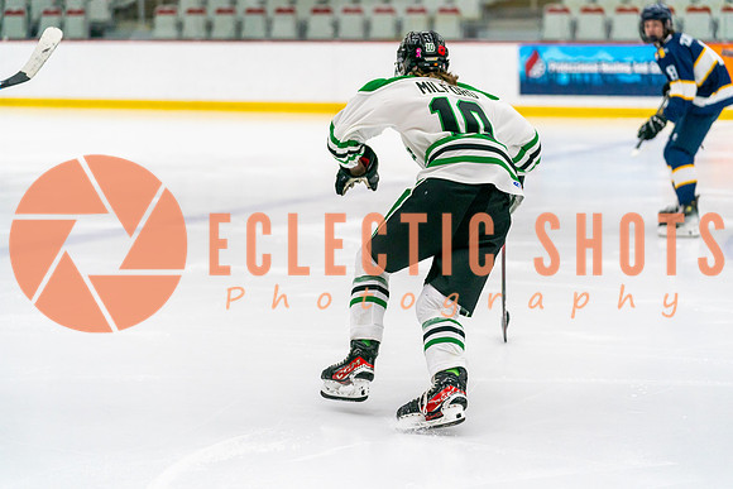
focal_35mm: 106
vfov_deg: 12.9
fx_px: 2159
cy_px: 244
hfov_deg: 19.3
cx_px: 366
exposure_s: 1/1250
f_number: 2.8
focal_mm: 106
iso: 3200
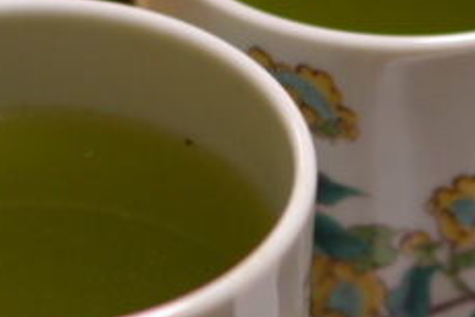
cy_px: 293
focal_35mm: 332
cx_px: 512
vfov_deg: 4.1
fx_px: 4380
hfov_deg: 6.2
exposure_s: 1/100
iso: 640
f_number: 2
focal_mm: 50
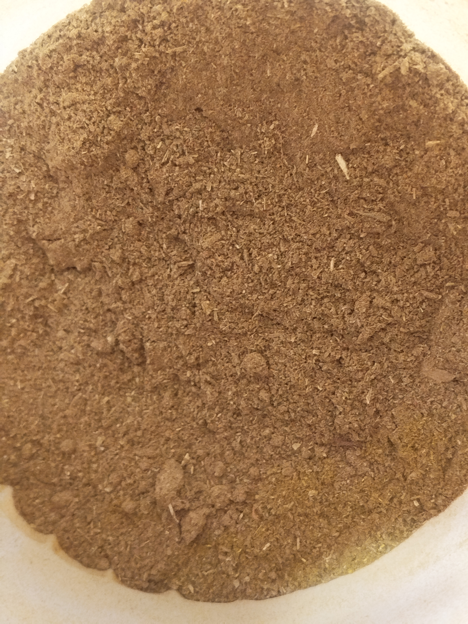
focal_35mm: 48
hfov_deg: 30.3
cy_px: 312
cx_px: 234
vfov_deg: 39.7
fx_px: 865
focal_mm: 5.31
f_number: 1.7
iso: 500
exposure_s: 1/17
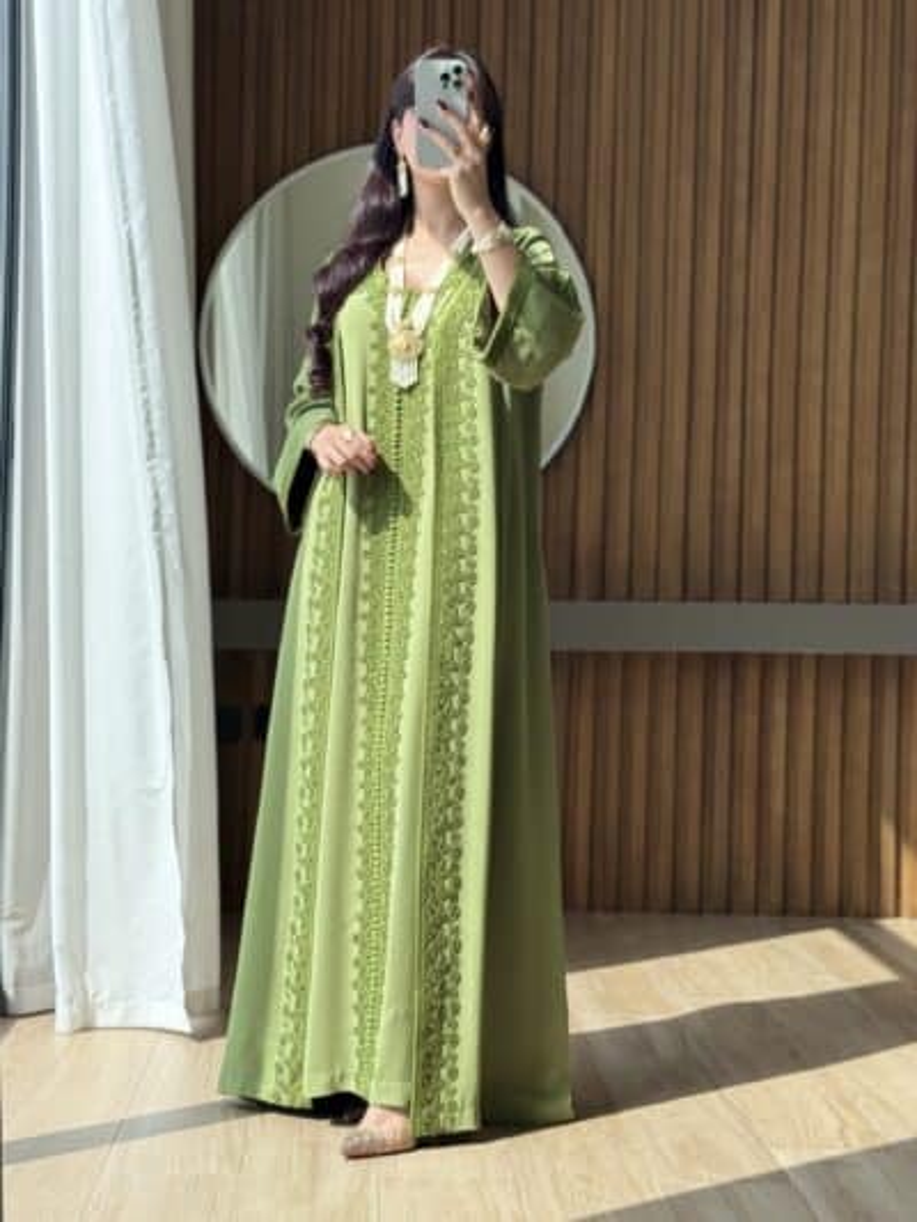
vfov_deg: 39.6
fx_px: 1695
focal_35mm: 48
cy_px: 611
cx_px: 458
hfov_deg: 30.3
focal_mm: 6.76
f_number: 1.78
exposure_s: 1/707
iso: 64
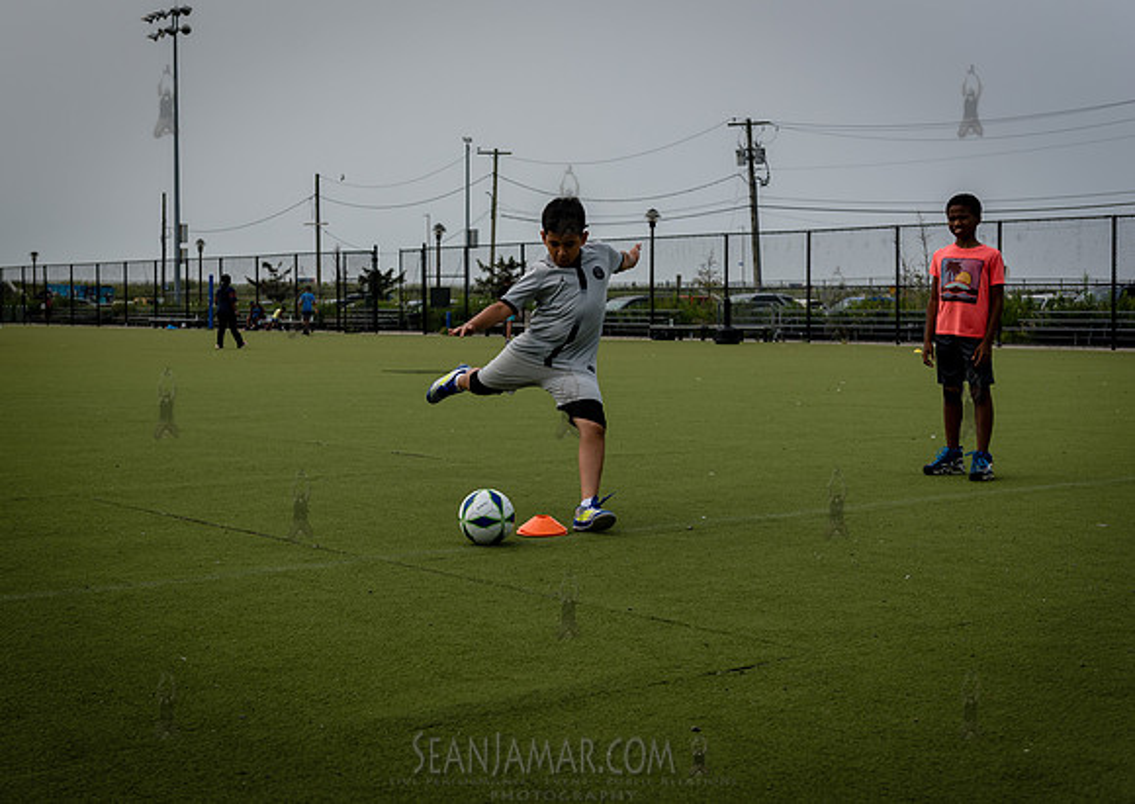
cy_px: 370
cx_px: 469
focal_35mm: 53
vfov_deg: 26.7
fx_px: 1692
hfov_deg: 37.0
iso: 250
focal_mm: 45
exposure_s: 1/3200
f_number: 4
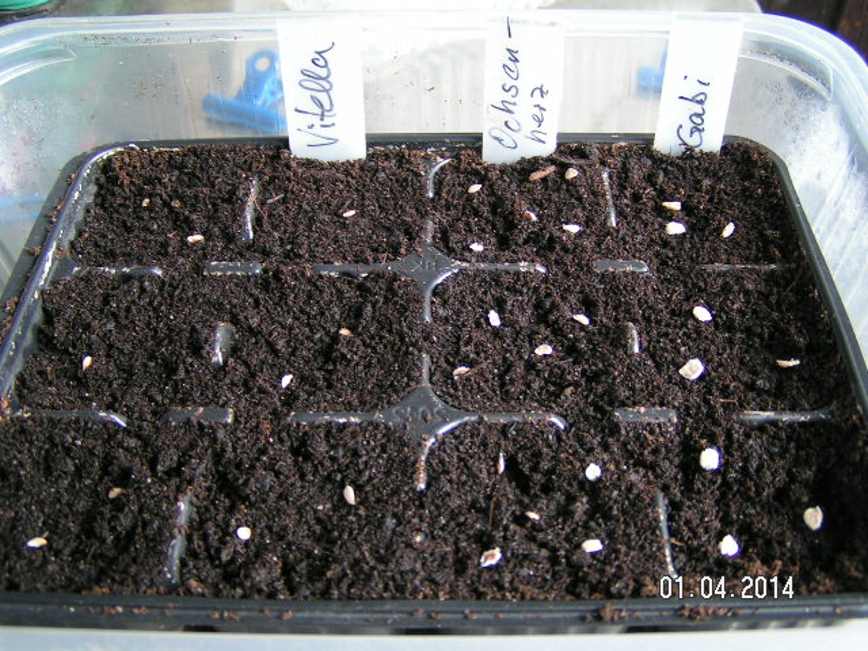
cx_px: 434
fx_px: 953
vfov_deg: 37.7
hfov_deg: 49.0
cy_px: 326
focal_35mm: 38
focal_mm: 5.8
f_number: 2.8
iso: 80
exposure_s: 1/40
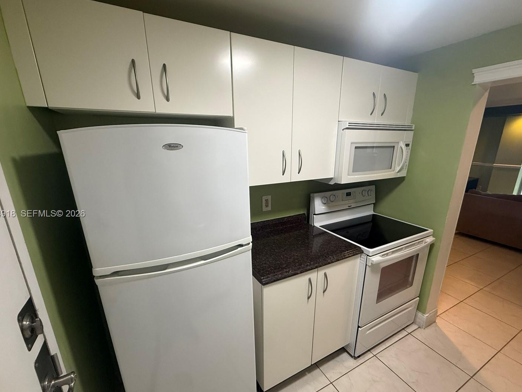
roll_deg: -0.3
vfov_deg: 77.9
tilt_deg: -17.7
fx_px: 241
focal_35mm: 16
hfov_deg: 94.5
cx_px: 267
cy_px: 214
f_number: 2.2
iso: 200
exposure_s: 1/120
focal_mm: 2.22
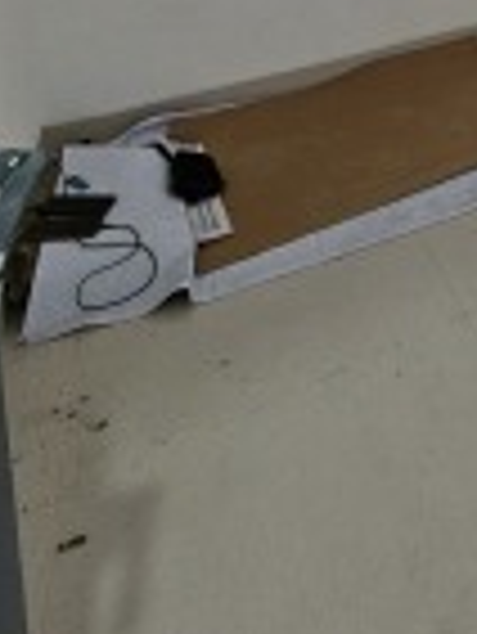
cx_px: 587
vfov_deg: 34.6
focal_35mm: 37
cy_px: -196
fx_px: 679
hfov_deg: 31.6
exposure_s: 1/50
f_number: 2.2
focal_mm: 2.2
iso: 400
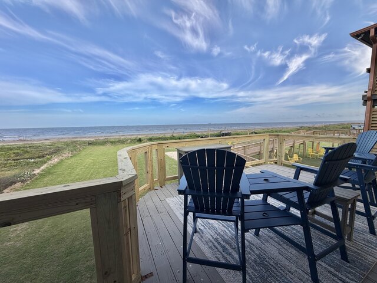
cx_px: 188
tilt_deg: -6.9
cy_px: 142
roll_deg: +1.6
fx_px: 152
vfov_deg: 85.7
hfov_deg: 102.1
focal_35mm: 14
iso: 32
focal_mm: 2.22
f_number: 2.2
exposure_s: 1/770
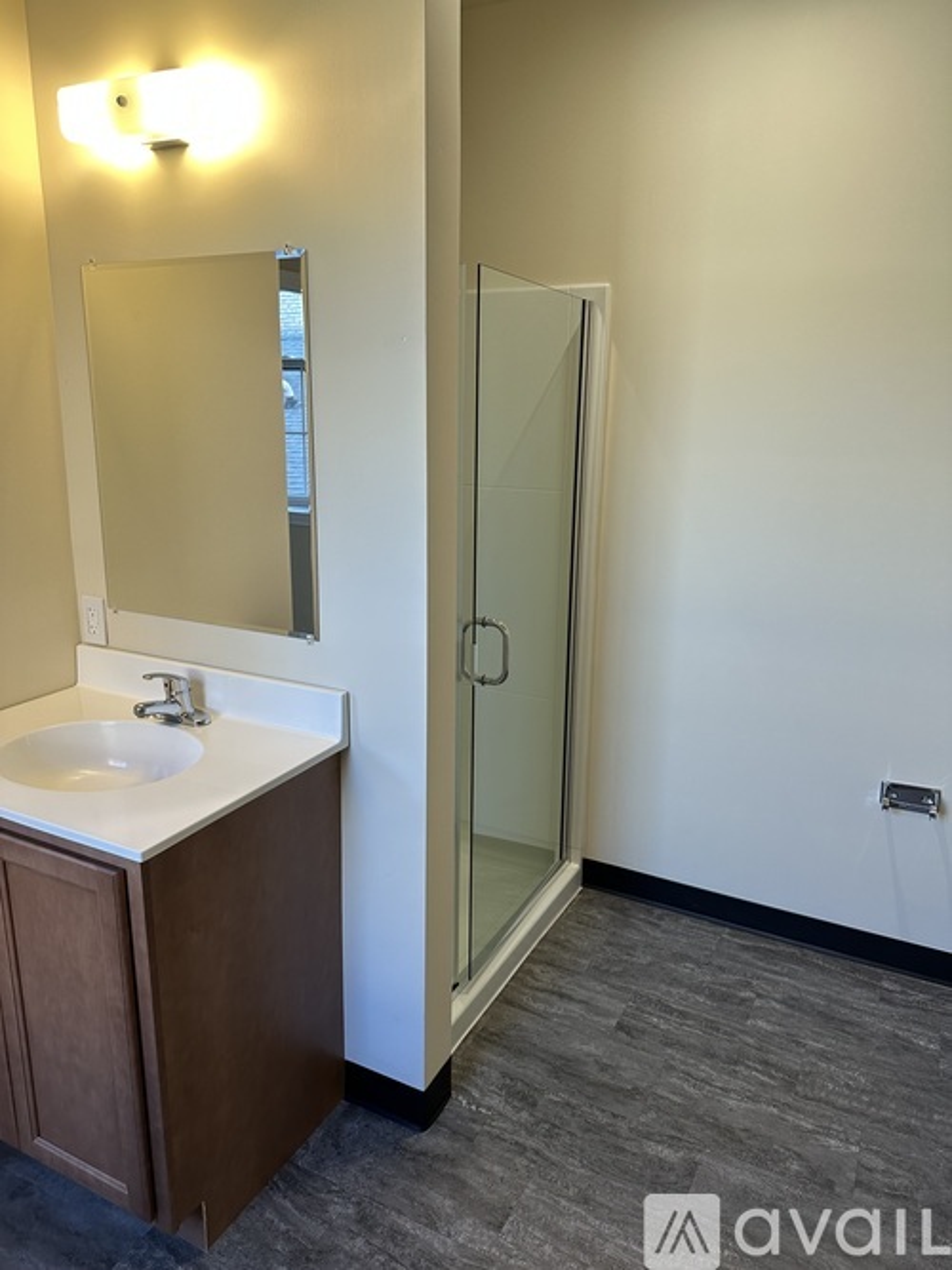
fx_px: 880
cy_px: 635
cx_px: 476
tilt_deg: -13.6
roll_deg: -1.0
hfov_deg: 56.8
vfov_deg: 71.6
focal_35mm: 24
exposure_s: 1/120
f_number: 1.78
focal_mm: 6.86
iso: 125
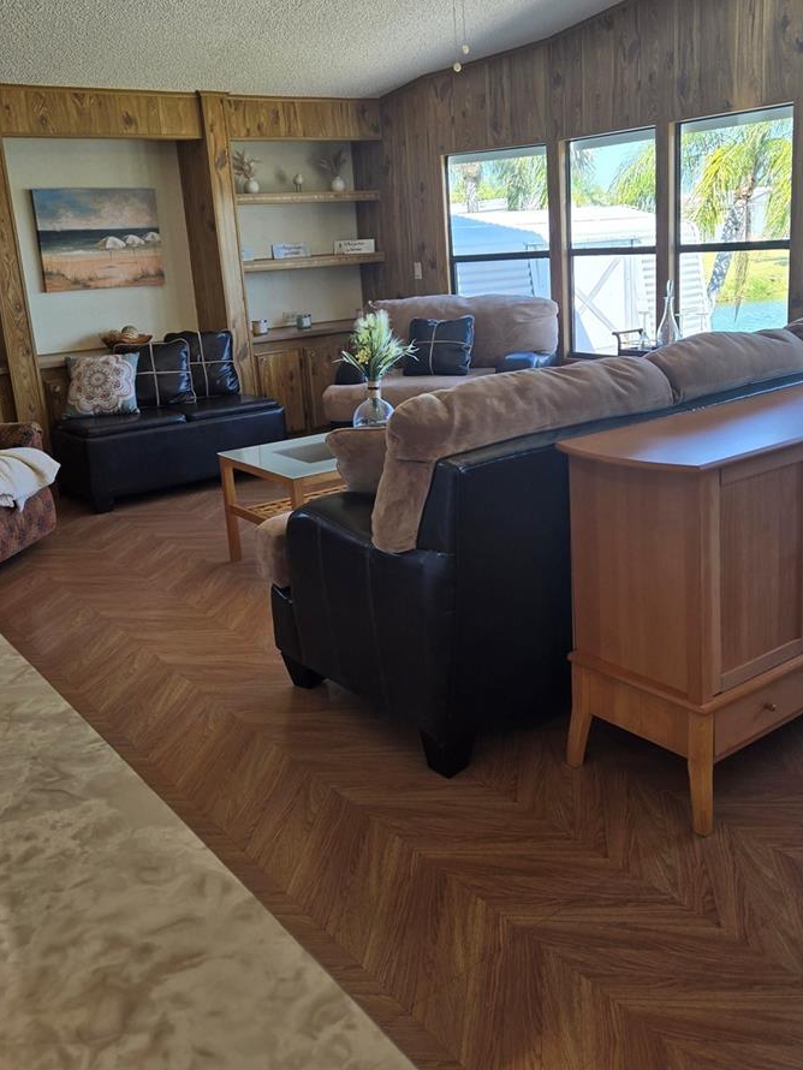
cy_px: 453
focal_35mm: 31
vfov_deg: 58.1
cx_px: 439
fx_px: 958
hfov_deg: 45.4
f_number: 1.8
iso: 25
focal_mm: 5.4
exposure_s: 1/129
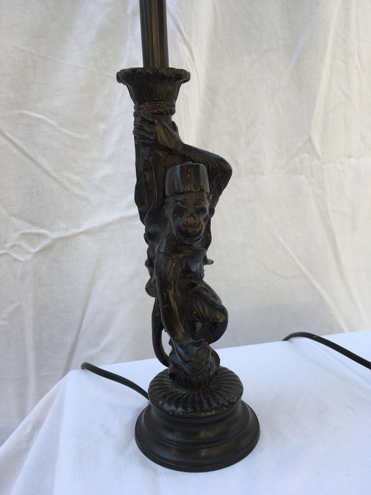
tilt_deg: -15.4
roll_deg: +1.8
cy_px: 248
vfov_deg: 61.7
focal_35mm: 29
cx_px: 186
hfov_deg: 48.2
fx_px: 414
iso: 25
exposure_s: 1/151
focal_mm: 4.15
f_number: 2.2
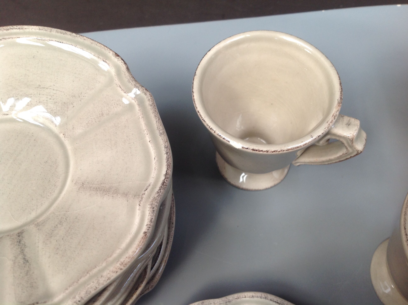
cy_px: 152
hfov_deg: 52.7
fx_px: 412
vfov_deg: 40.6
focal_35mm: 35
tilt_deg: -61.8
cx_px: 204
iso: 50
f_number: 2.4
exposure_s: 1/17
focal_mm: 4.28
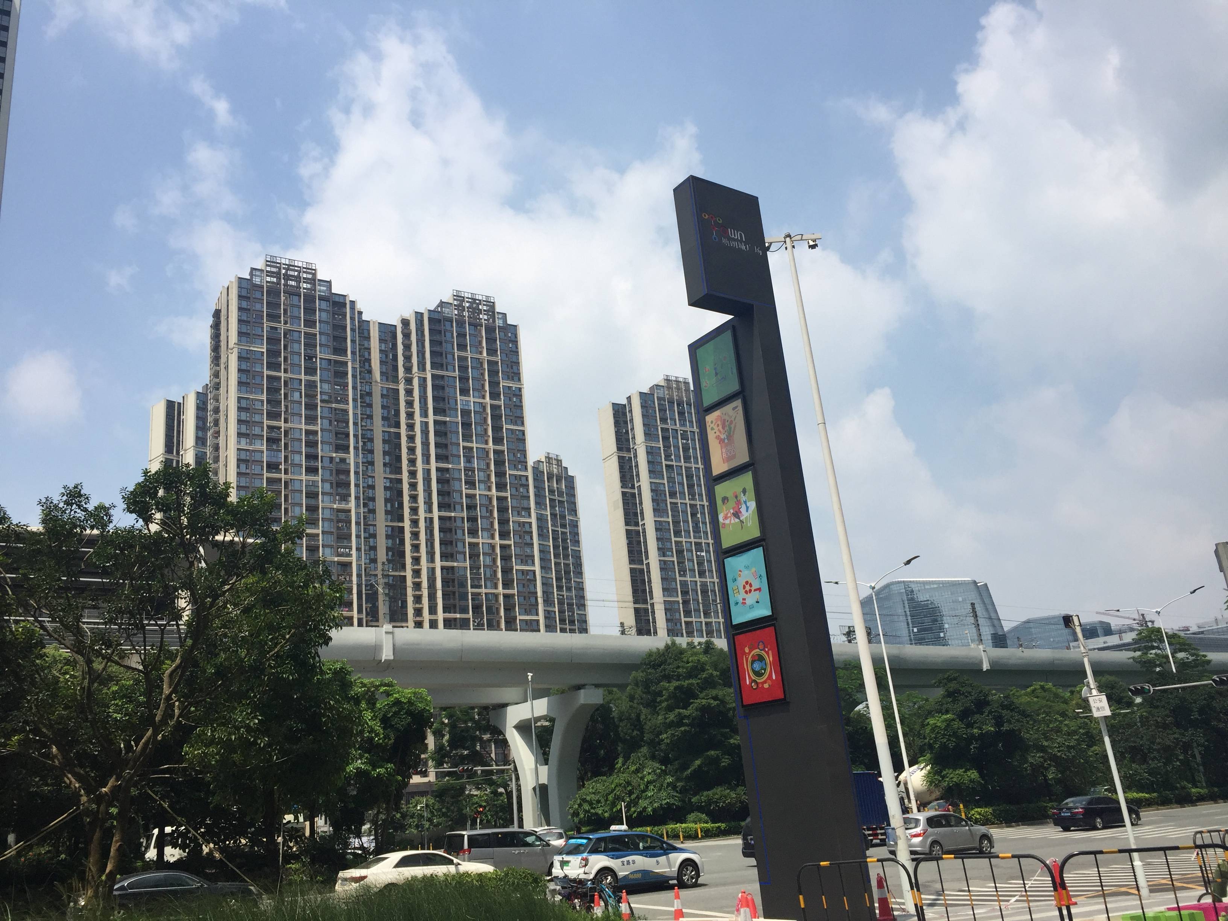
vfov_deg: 48.2
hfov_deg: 61.7
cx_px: 614
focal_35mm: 29
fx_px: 1029
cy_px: 460
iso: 32
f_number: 2.2
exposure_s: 1/3300
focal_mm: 4.15
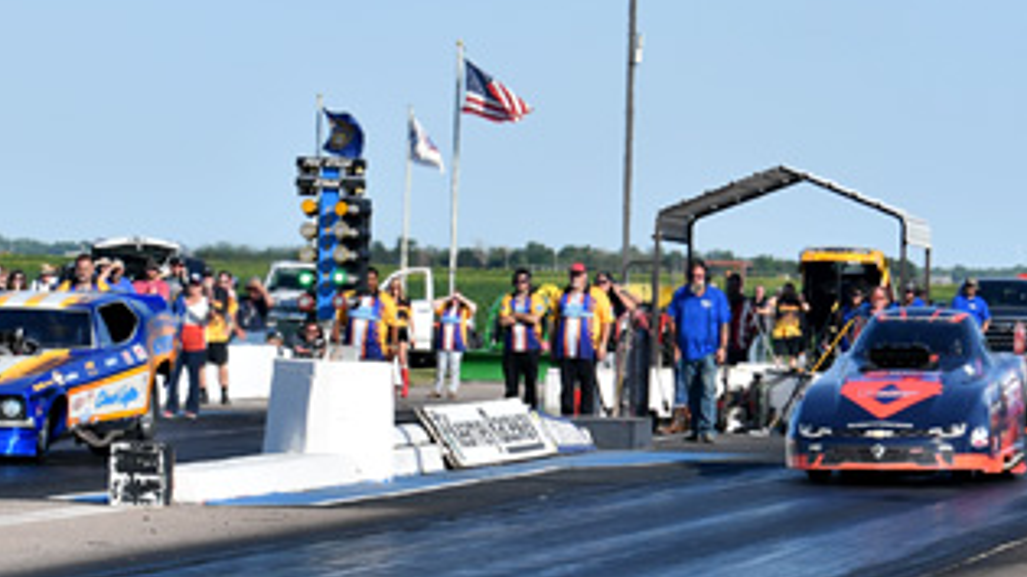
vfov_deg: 5.2
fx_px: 6343
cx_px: 499
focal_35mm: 233
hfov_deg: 9.3
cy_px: 476
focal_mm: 70
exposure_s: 1/1250
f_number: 5.6
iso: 160
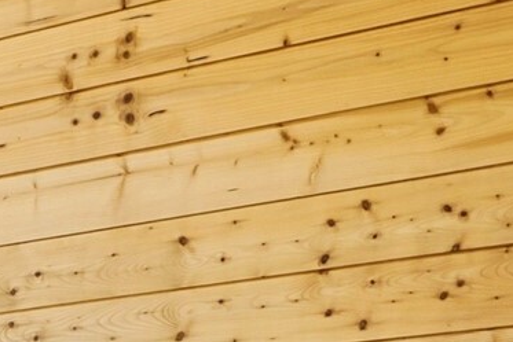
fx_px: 2267
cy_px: 679
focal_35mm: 159
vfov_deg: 8.2
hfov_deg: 12.5
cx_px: -184
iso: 400
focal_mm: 35
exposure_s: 1/3200
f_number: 4
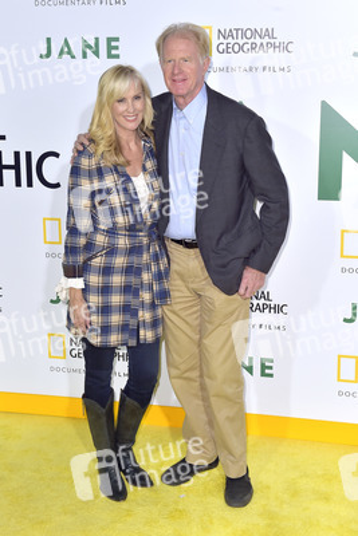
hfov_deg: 27.0
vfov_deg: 39.6
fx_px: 745
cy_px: 268
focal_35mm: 50
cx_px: 179
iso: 500
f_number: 6.3
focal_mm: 50
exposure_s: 1/320
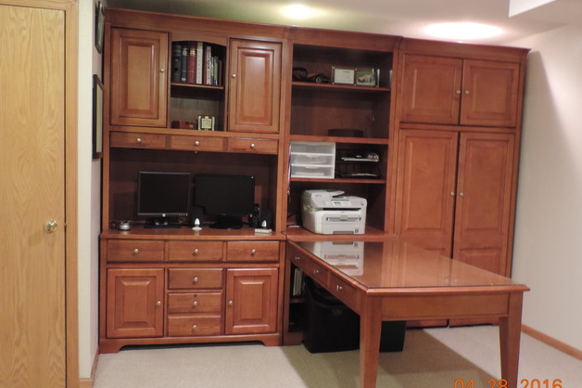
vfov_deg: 37.8
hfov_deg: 54.5
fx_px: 566
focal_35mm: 35
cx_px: 293
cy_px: 211
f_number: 3.2
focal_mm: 5.8
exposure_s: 1/10
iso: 800
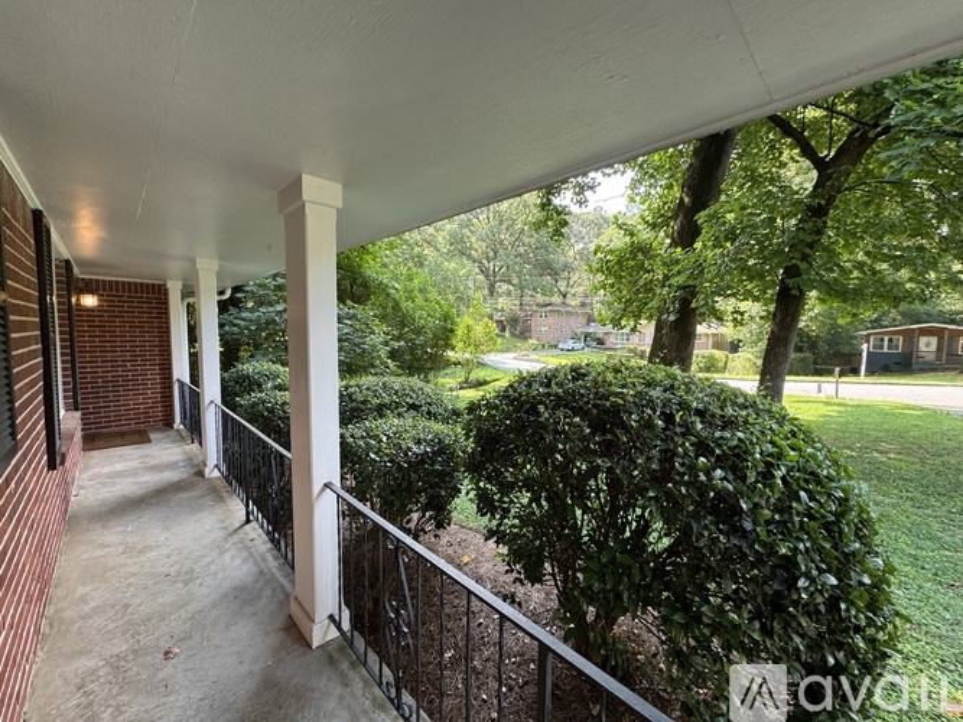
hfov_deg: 102.1
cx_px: 482
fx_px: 389
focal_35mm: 14
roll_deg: -1.1
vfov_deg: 85.7
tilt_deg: -4.4
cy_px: 361
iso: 80
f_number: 2.2
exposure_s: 1/99
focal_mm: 2.22
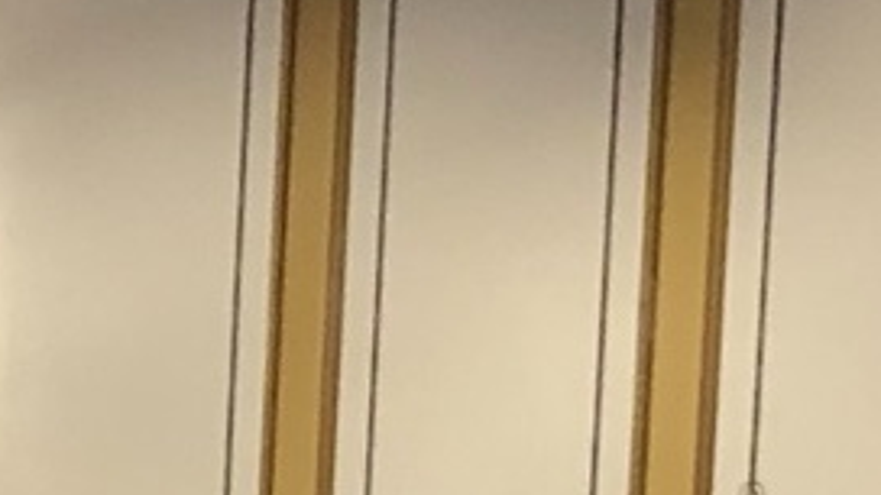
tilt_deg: -1.3
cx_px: 314
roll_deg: -3.2
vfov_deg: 5.0
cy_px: 1556
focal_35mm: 230
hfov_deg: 9.4
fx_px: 5373
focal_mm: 3.99
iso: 64
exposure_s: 1/15
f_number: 1.8
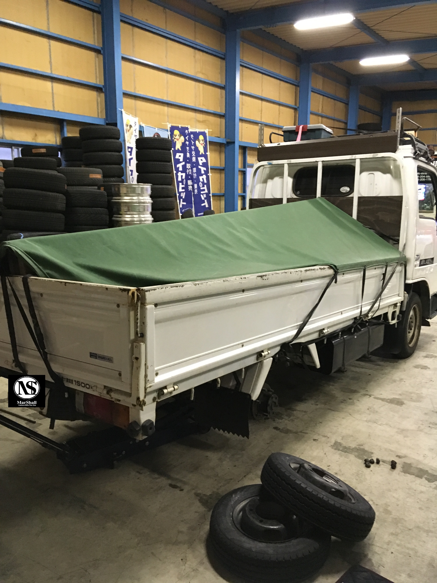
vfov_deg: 61.7
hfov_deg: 48.2
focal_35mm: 29
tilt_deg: -12.5
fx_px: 488
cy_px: 292
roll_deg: +0.0
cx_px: 218
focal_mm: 4.15
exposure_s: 1/15
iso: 250
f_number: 2.2
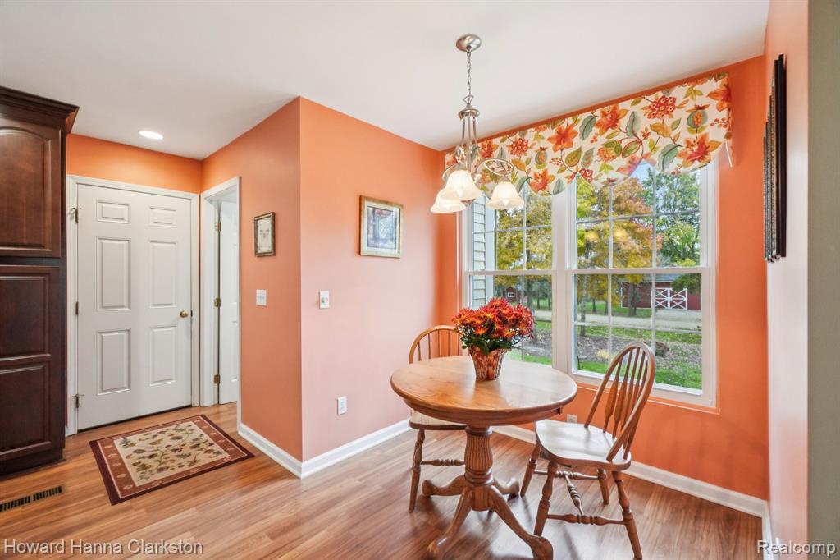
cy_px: 280
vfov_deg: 77.3
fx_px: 350
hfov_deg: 100.4
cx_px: 420
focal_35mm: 15
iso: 640
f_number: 8
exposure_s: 1/30
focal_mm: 10
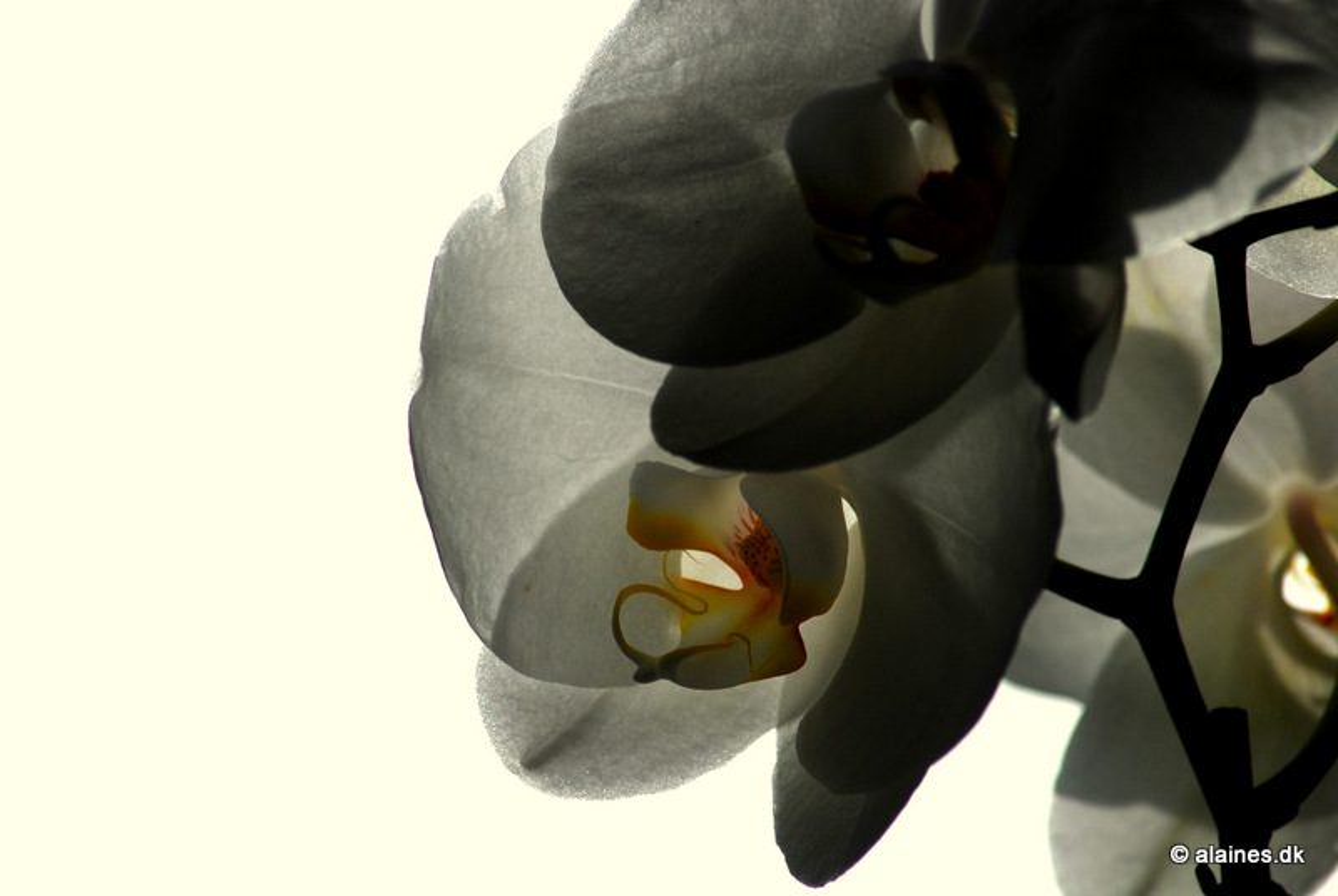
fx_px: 11166
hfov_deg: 6.9
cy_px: 448
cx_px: 669
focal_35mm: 300
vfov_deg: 4.6
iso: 200
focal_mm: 200
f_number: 7.1
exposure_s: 1/3200
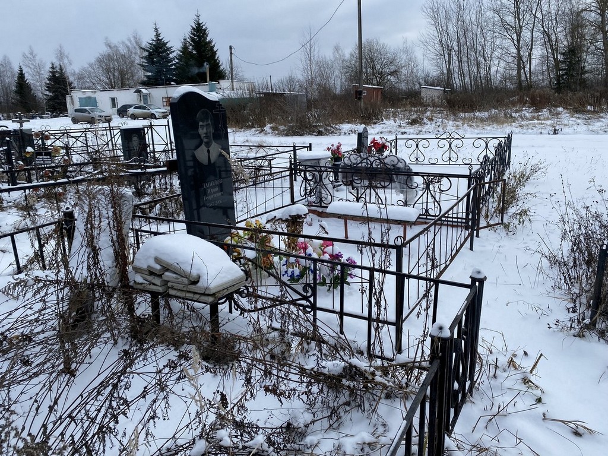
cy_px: 228
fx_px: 457
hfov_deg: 67.3
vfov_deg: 53.1
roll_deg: -1.1
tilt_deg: -8.7
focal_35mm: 26
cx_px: 304
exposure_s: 1/1114
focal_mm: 4.25
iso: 32
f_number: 1.8
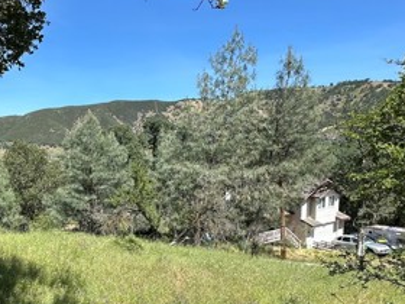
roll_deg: +3.1
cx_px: 85
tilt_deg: -10.0
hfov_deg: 53.3
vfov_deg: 43.4
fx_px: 374
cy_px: 208
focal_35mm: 32
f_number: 2.2
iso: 50
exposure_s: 1/1182
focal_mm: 2.22
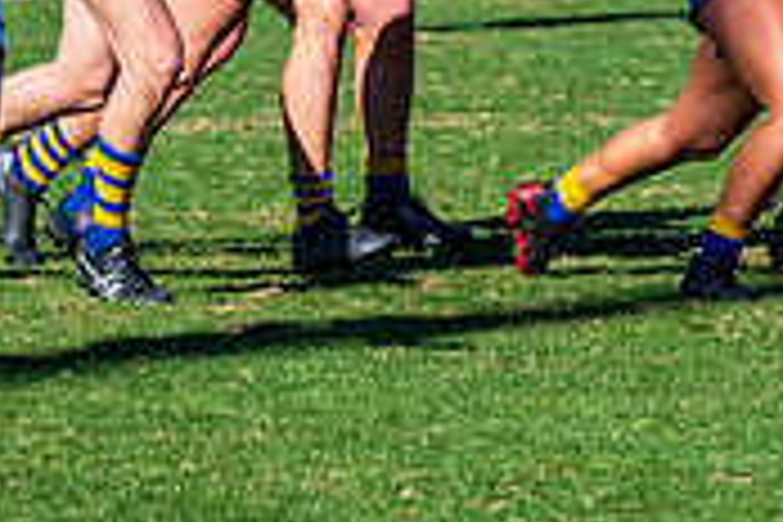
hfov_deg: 3.3
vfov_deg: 2.2
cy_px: -115
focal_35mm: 632
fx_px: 13745
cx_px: 1048
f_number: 7.1
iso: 800
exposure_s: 1/2000
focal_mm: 190
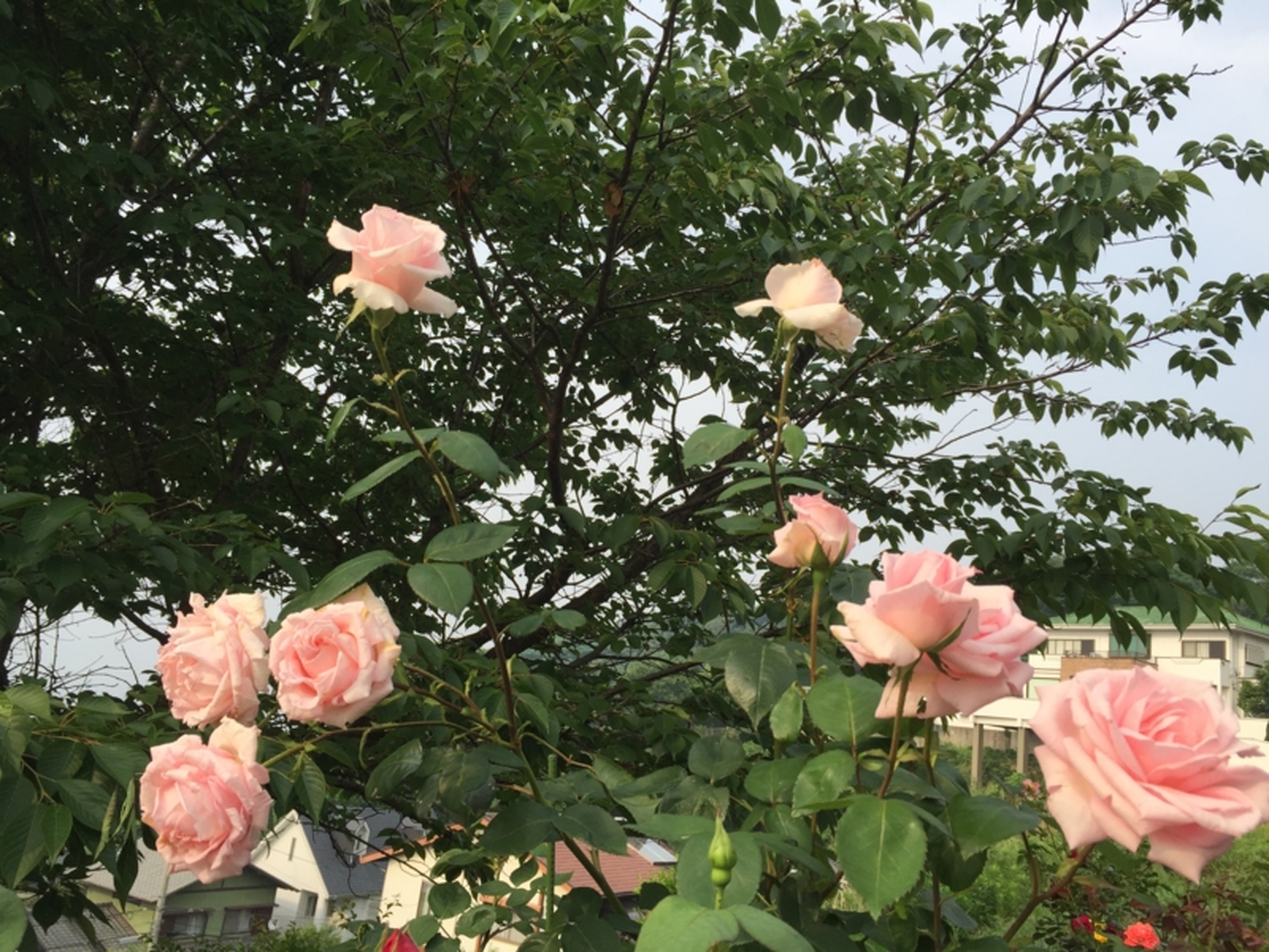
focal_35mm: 29
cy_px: 476
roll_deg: -9.9
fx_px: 1063
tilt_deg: +12.3
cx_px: 634
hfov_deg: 61.7
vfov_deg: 48.2
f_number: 2.2
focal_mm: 4.15
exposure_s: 1/879
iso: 32
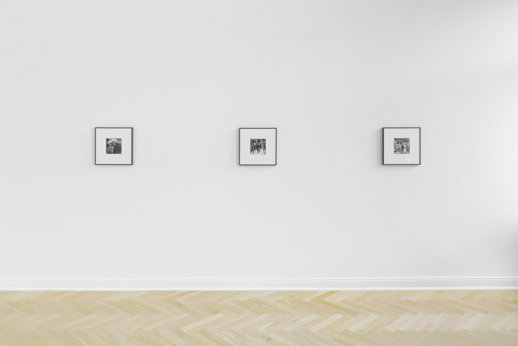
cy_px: 173
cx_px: 259
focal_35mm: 24
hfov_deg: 72.6
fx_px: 353
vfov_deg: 52.2
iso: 100
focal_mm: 24.5
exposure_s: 10
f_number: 22
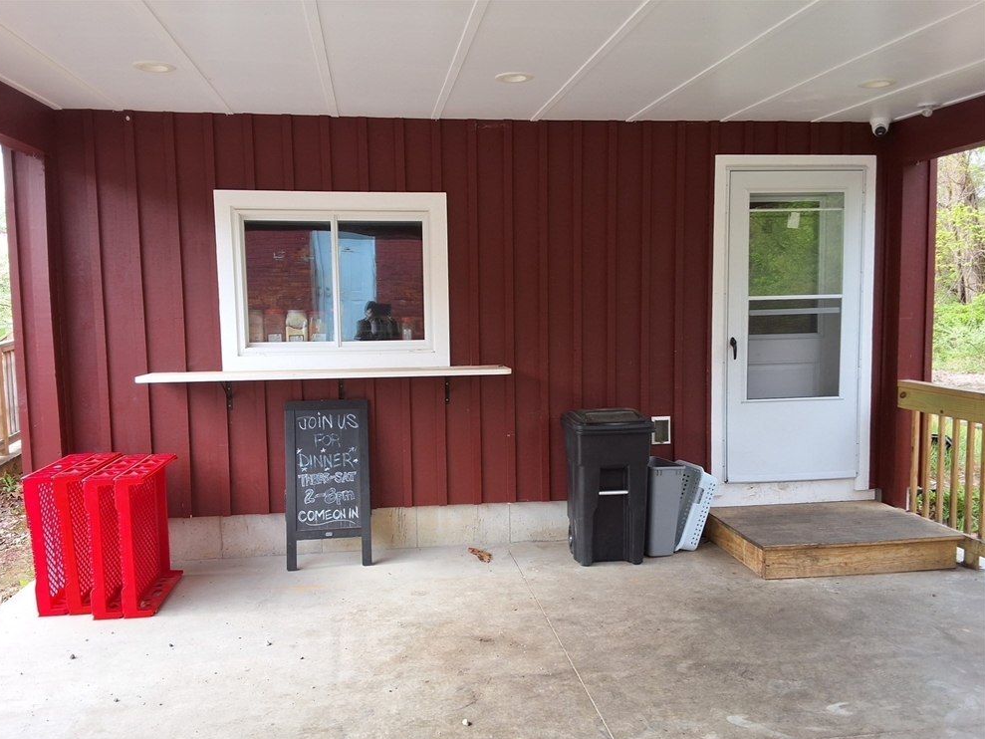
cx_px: 479
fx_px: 825
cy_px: 381
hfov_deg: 61.6
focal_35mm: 29
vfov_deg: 48.2
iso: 32
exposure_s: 1/190
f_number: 1.9
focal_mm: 2.91
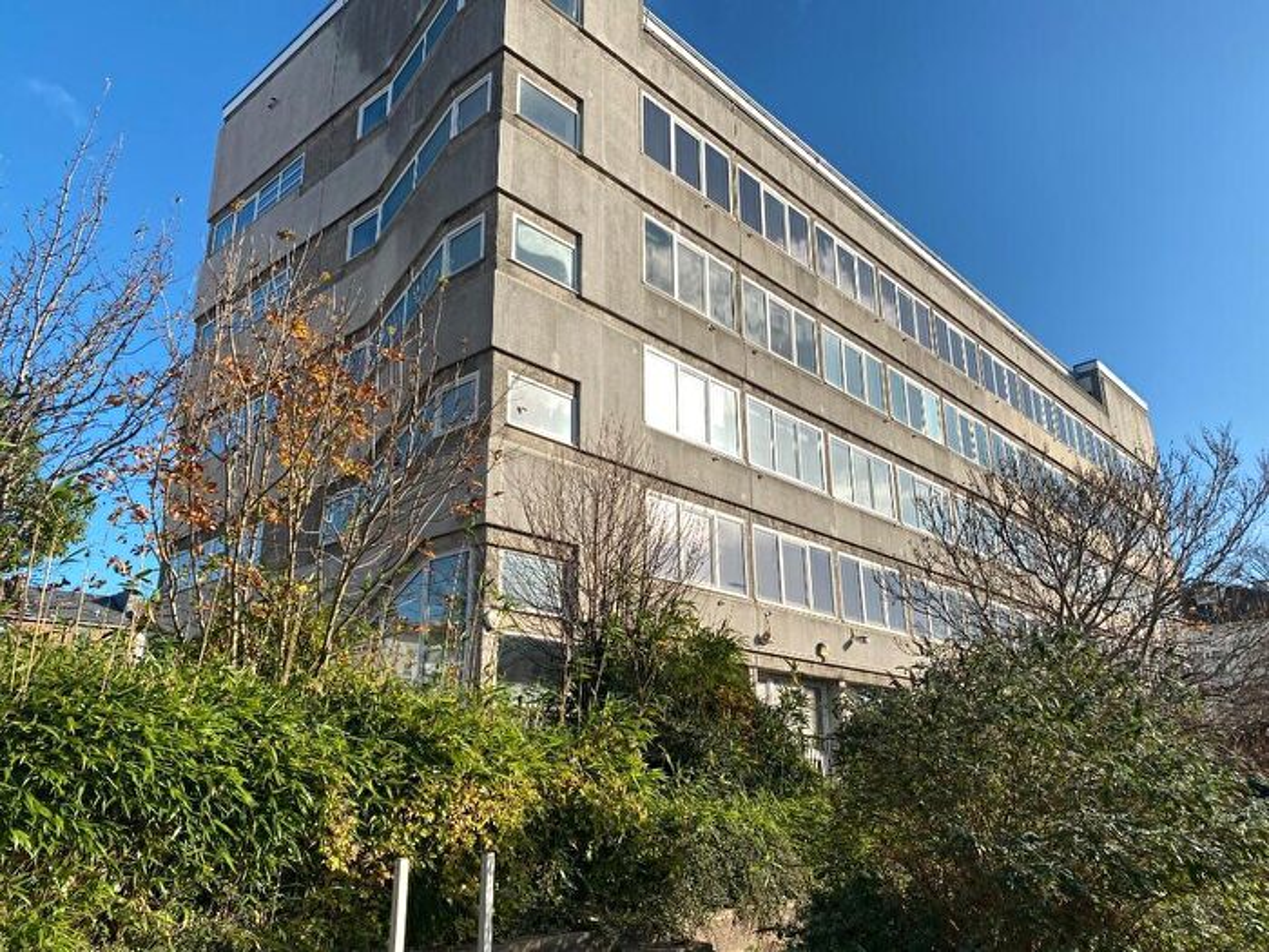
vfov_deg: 53.1
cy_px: 476
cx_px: 634
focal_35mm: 26
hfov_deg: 67.3
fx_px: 953
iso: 32
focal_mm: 4.25
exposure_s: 1/2967
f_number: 1.8
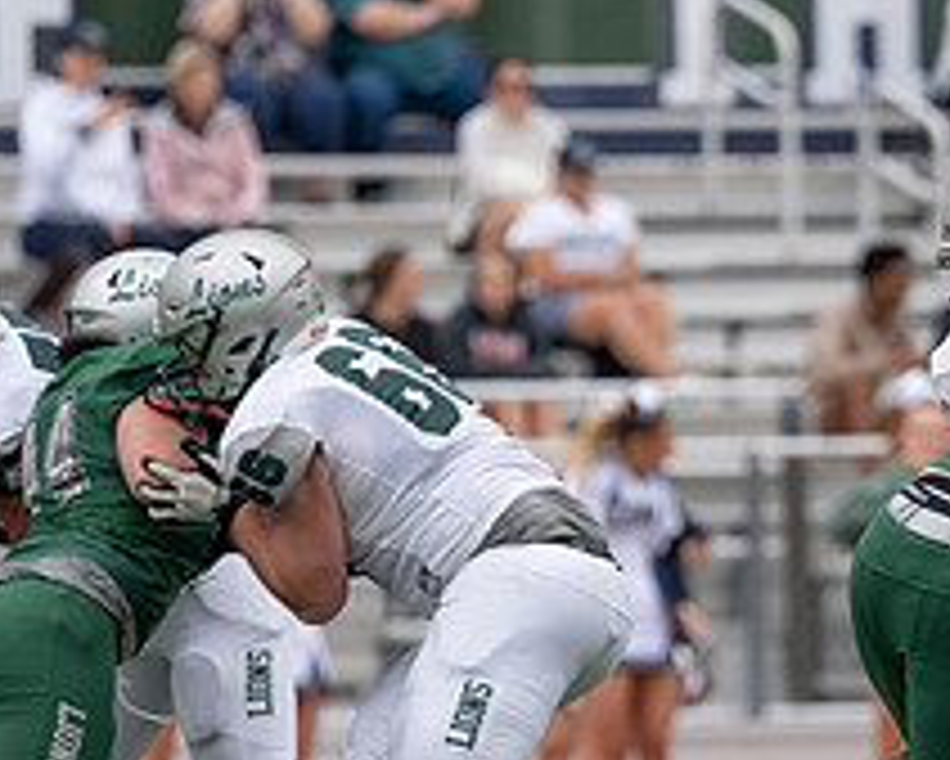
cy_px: 584
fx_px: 20731
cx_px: 858
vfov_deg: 2.1
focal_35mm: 737
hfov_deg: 2.6
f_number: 2.8
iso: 250
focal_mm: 200
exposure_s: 1/1250
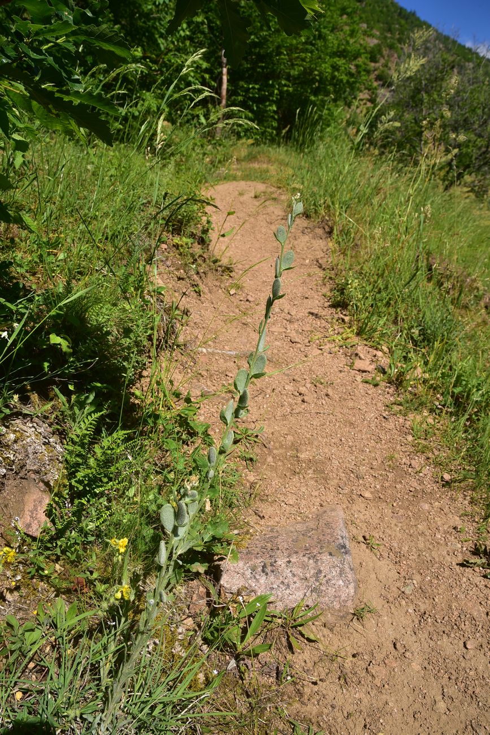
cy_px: 368
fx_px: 1020
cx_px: 245
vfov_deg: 39.6
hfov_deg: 27.0
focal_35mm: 50
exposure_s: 1/125
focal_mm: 50
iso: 160
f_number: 16
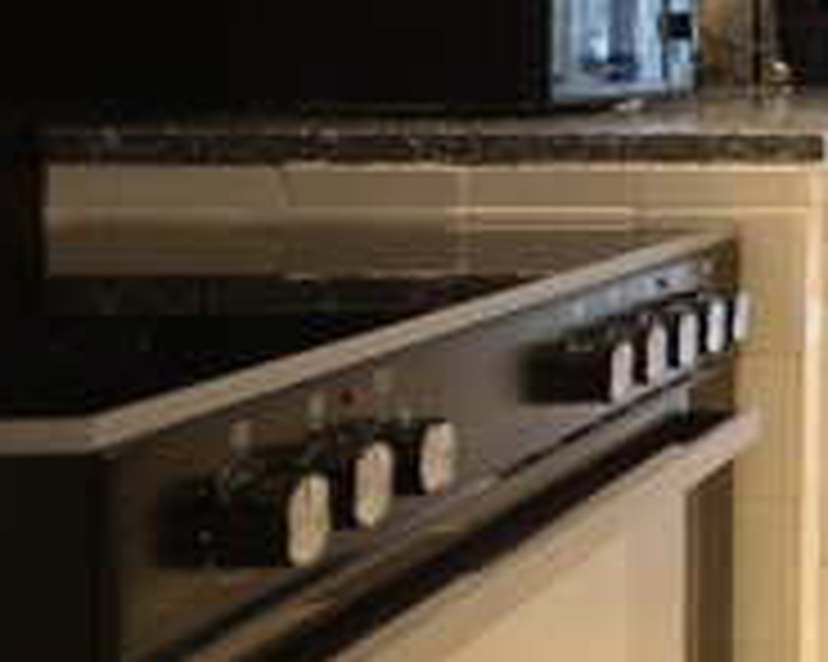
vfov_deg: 24.1
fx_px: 1494
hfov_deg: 18.8
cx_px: 1670
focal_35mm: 61
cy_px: 29
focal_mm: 10
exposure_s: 1/2.5
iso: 100
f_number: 4
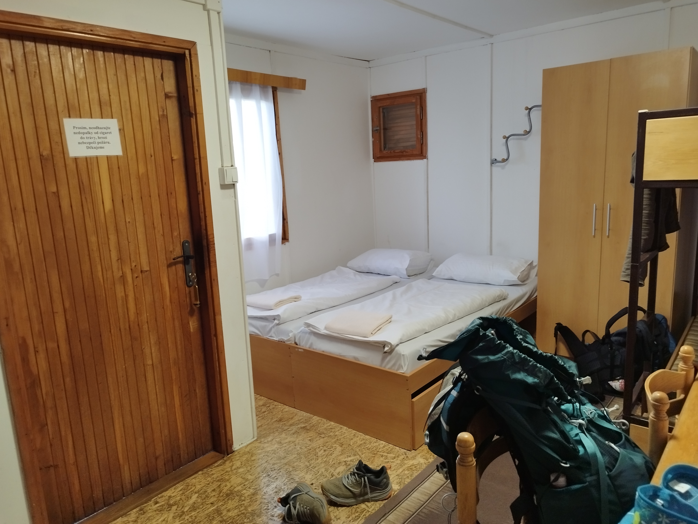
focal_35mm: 25
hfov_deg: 69.4
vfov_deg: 54.9
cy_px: 262
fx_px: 504
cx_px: 349
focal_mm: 5.95
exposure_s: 1/33.3
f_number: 1.89
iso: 190
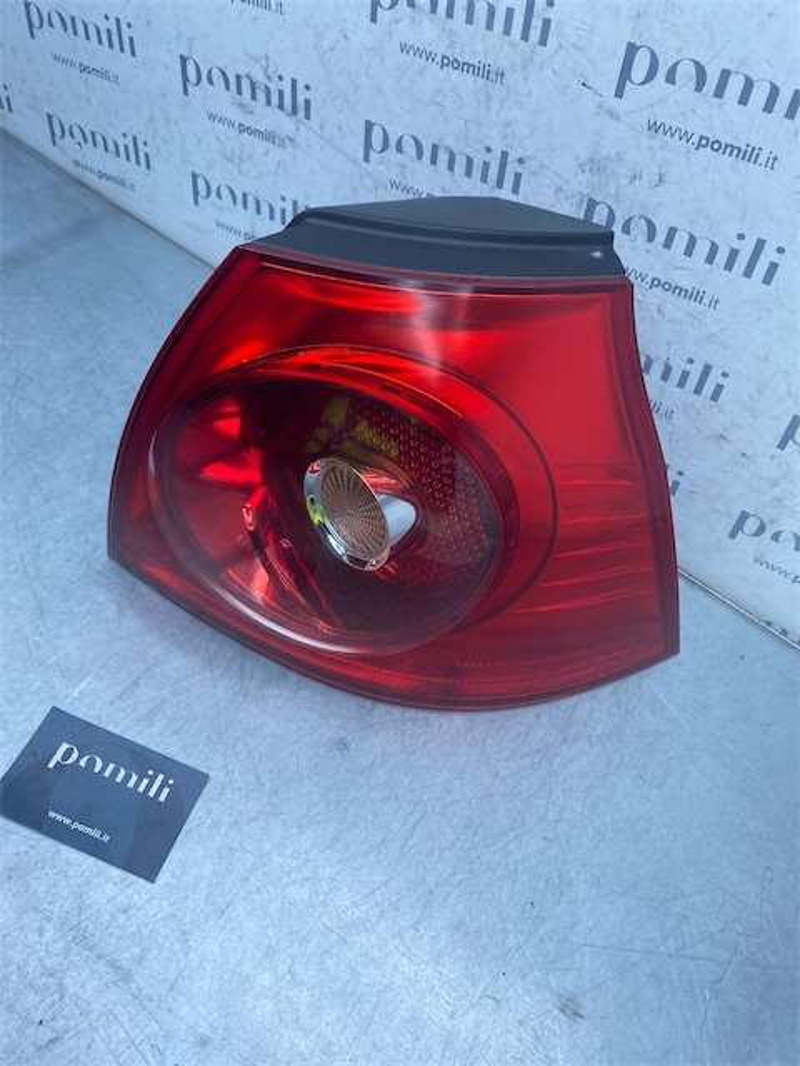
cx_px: 400
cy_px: 533
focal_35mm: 26
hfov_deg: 53.1
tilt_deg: -51.7
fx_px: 801
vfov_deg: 67.3
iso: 32
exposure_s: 1/805
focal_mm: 4.25
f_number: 1.8
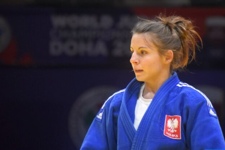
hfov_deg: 3.7
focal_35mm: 558
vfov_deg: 2.5
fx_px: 3488
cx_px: 133
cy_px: 80
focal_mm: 300
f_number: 6.3
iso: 1600
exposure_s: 1/400
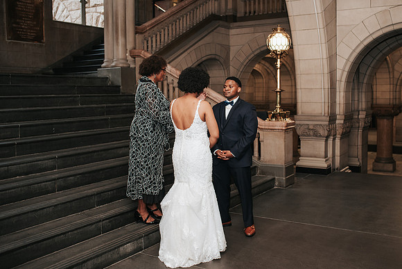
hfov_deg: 50.1
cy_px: 121
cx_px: 221
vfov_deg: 34.7
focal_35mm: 38
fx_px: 430
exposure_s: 1/125
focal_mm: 35
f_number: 3.2
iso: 1000
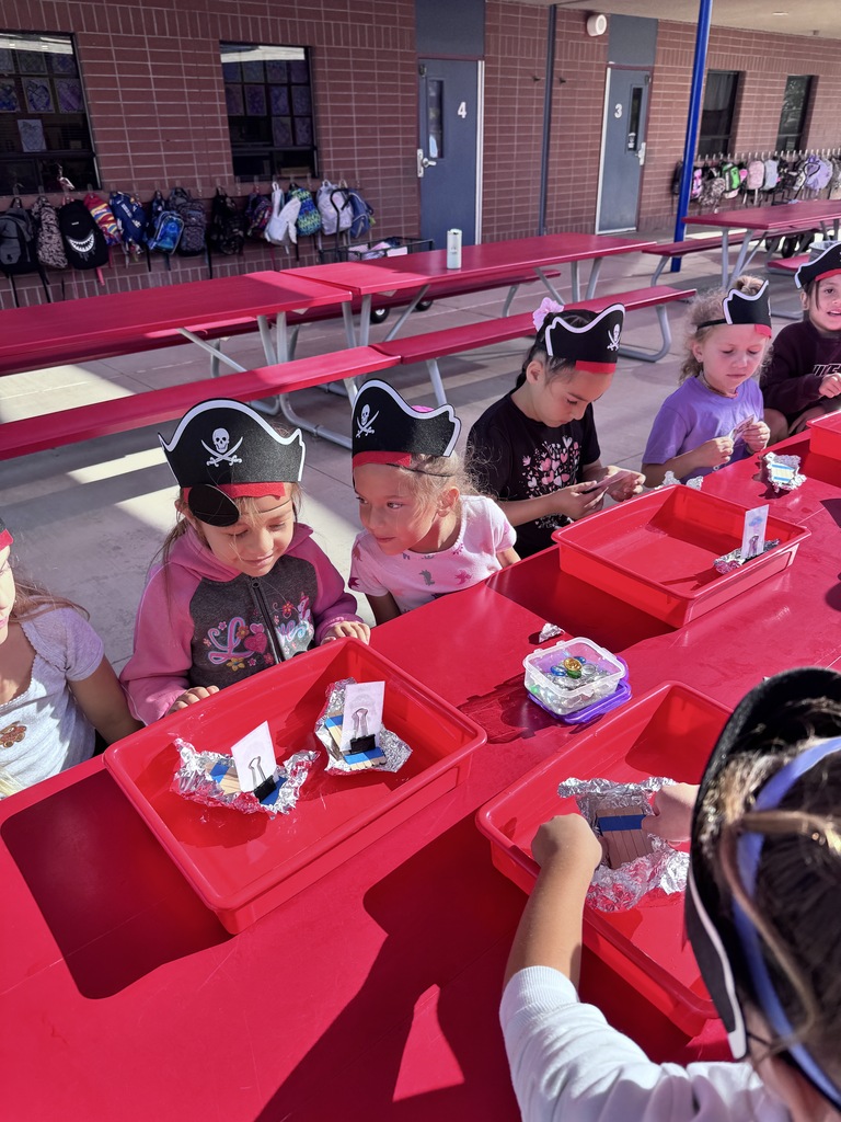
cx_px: 420
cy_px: 561
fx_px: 777
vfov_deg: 71.6
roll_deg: -1.6
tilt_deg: -26.0
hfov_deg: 56.8
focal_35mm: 24
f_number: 1.78
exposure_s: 1/1366
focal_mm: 6.76
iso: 80
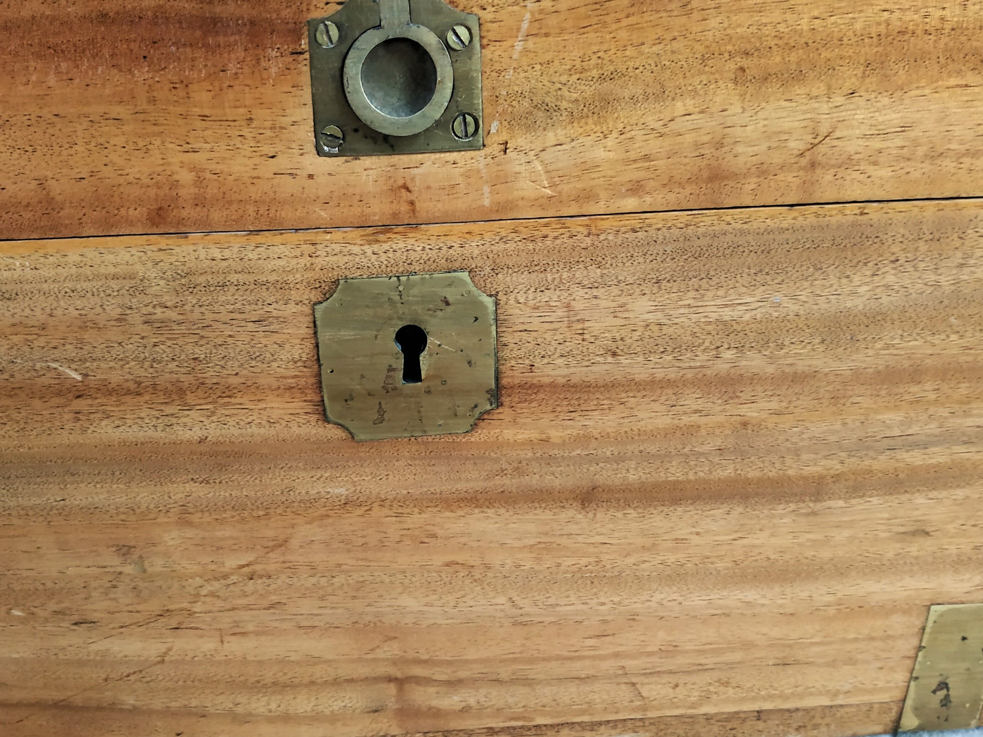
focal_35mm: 35
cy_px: 399
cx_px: 444
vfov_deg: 40.7
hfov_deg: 52.5
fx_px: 994
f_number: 1.9
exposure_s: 1/25
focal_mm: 3.94
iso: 320
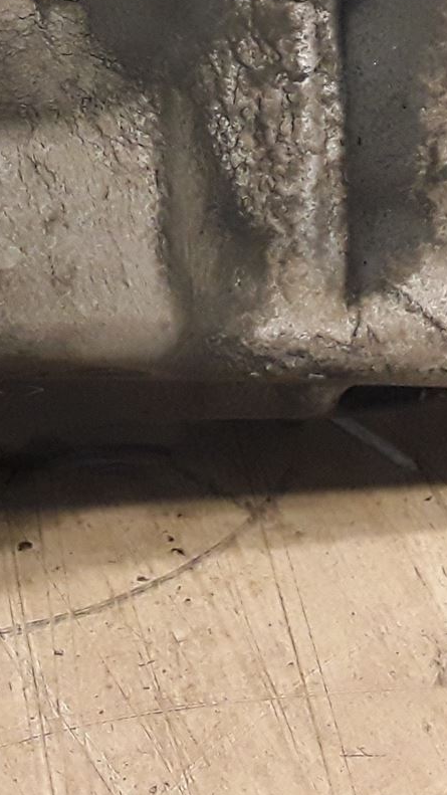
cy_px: 49
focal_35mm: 79
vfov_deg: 25.8
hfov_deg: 15.2
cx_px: 90
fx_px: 1664
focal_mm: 2.91
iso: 200
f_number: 1.9
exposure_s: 1/50
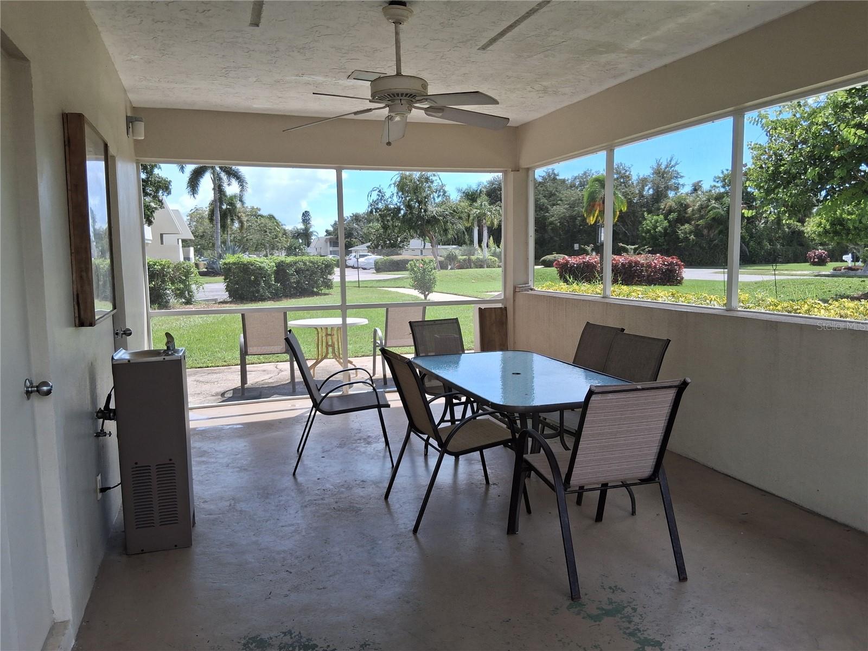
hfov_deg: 67.3
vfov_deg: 53.1
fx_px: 652
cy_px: 326
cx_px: 434
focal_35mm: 26
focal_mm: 3.98
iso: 25
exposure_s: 1/272
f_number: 1.8
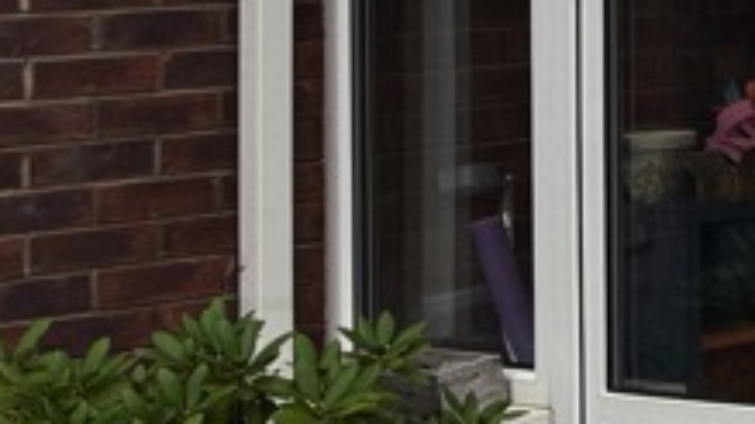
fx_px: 3222
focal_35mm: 161
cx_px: 2010
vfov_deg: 7.3
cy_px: -362
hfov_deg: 10.7
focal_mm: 6.76
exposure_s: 1/1018
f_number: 1.78
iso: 100
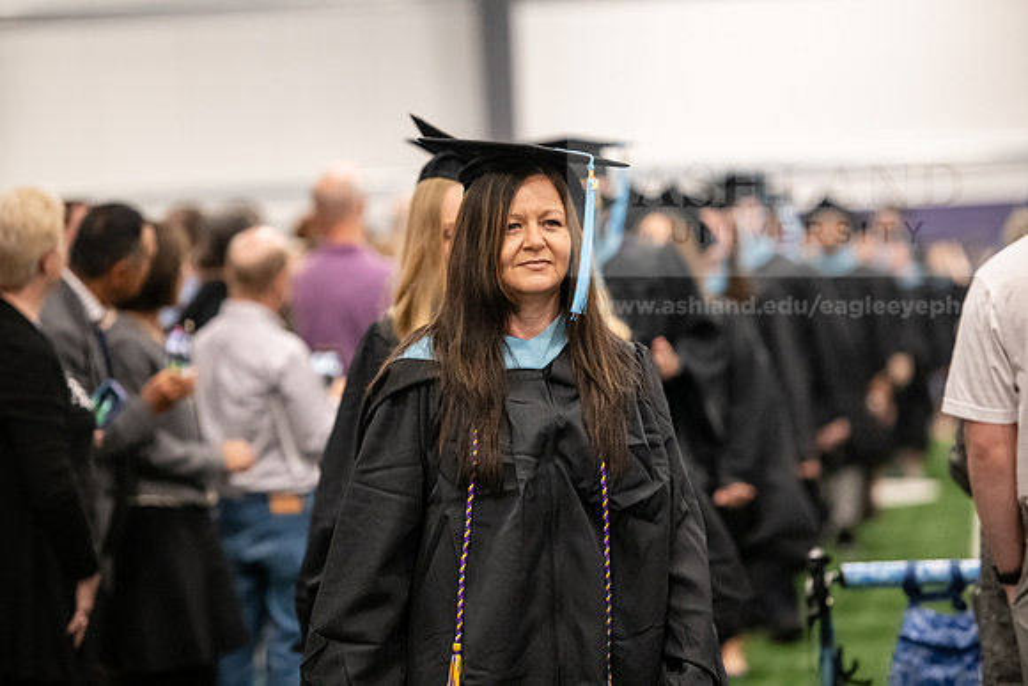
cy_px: 343
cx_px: 514
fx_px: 4427
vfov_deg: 8.9
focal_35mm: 155
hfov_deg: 13.2
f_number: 3.2
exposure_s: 1/200
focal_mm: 155
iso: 3200
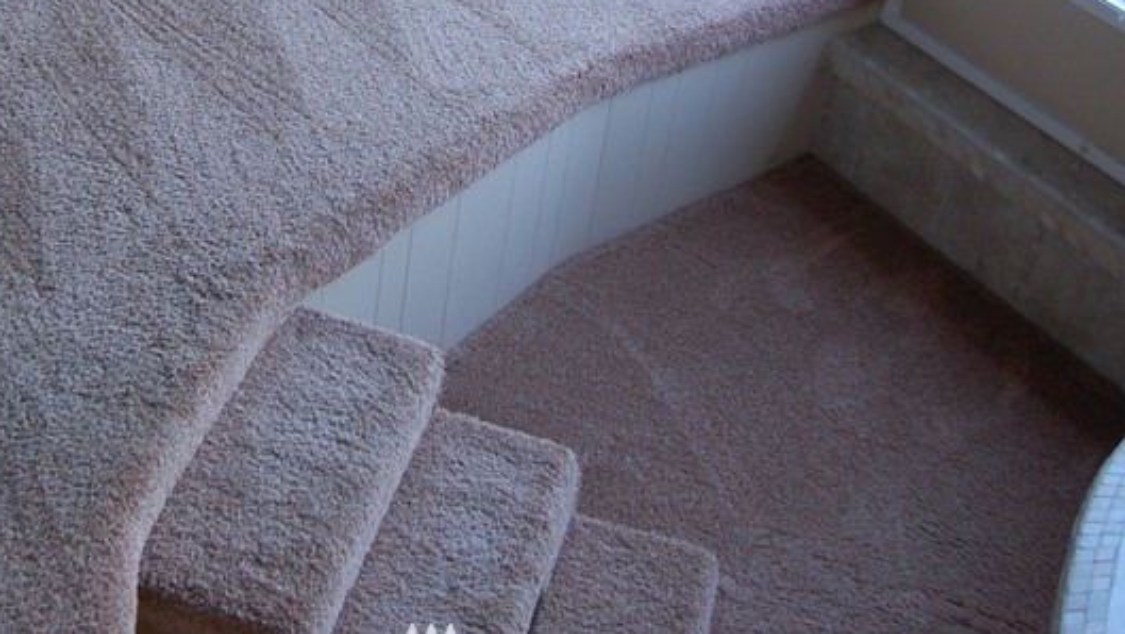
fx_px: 1731
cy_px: -38
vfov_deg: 20.0
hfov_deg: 36.0
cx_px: 514
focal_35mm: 58
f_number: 4
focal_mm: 18
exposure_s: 1/60
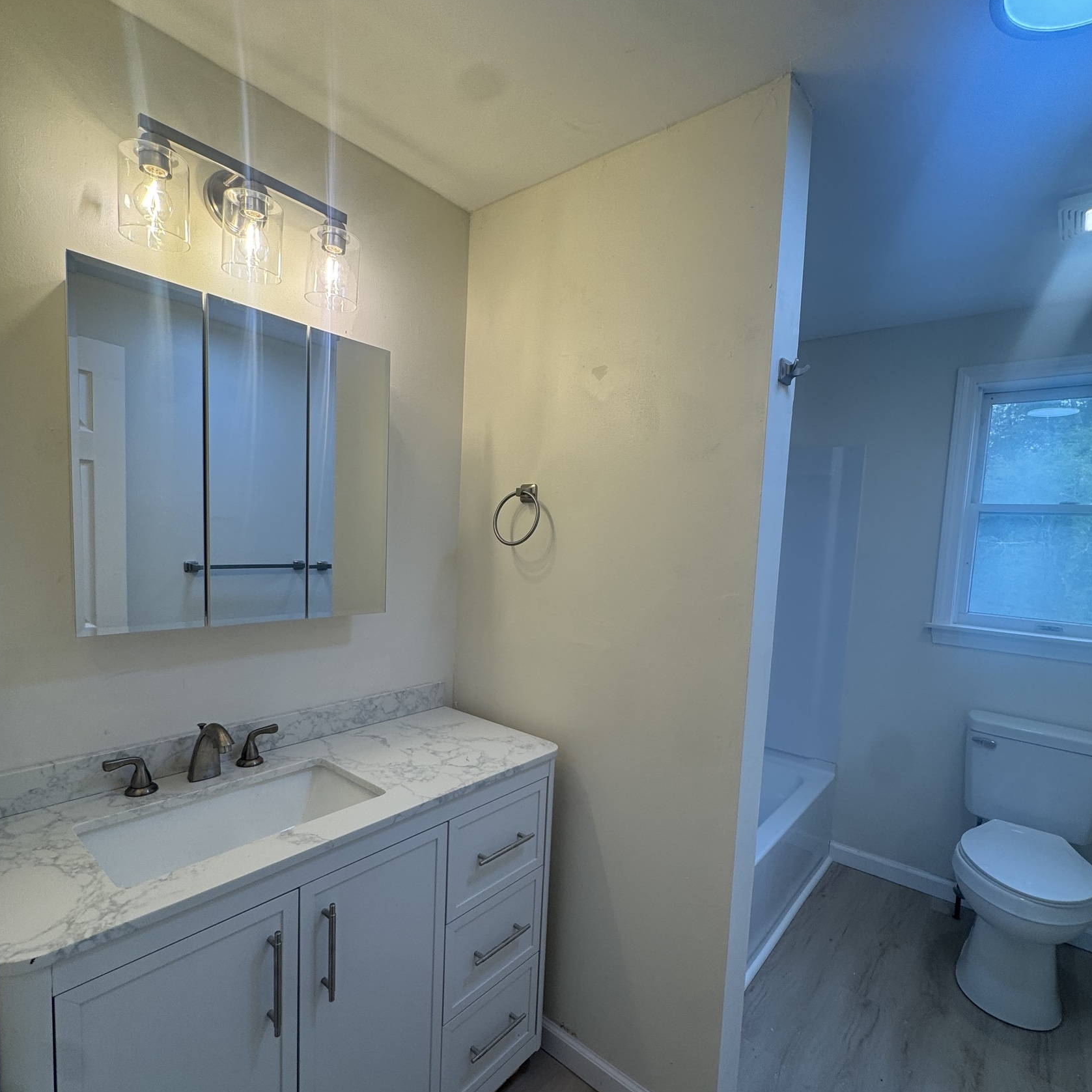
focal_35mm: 17
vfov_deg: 83.8
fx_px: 607
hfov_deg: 84.0
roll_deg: -3.0
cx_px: 557
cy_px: 585
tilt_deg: -6.0
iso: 40
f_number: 2.2
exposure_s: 1/122
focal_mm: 2.22
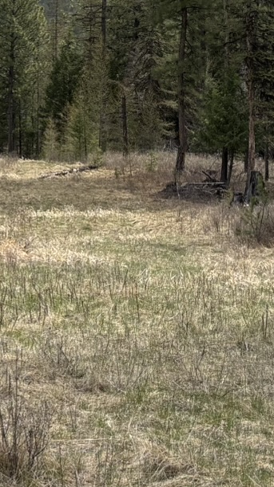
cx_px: -230
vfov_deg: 21.9
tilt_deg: +3.8
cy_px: 32
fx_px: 1229
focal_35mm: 95
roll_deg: -2.6
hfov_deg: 11.7
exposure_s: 1/4255
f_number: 1.6
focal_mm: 5.96
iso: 50
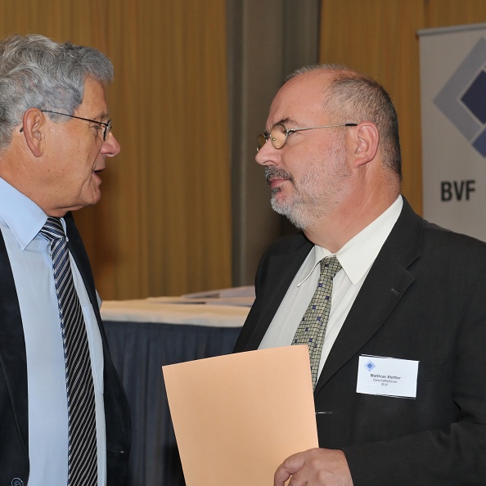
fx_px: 1906
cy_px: 244
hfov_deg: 14.5
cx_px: 202
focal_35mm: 120
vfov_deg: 14.5
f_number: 6.3
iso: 640
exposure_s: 1/60
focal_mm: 62
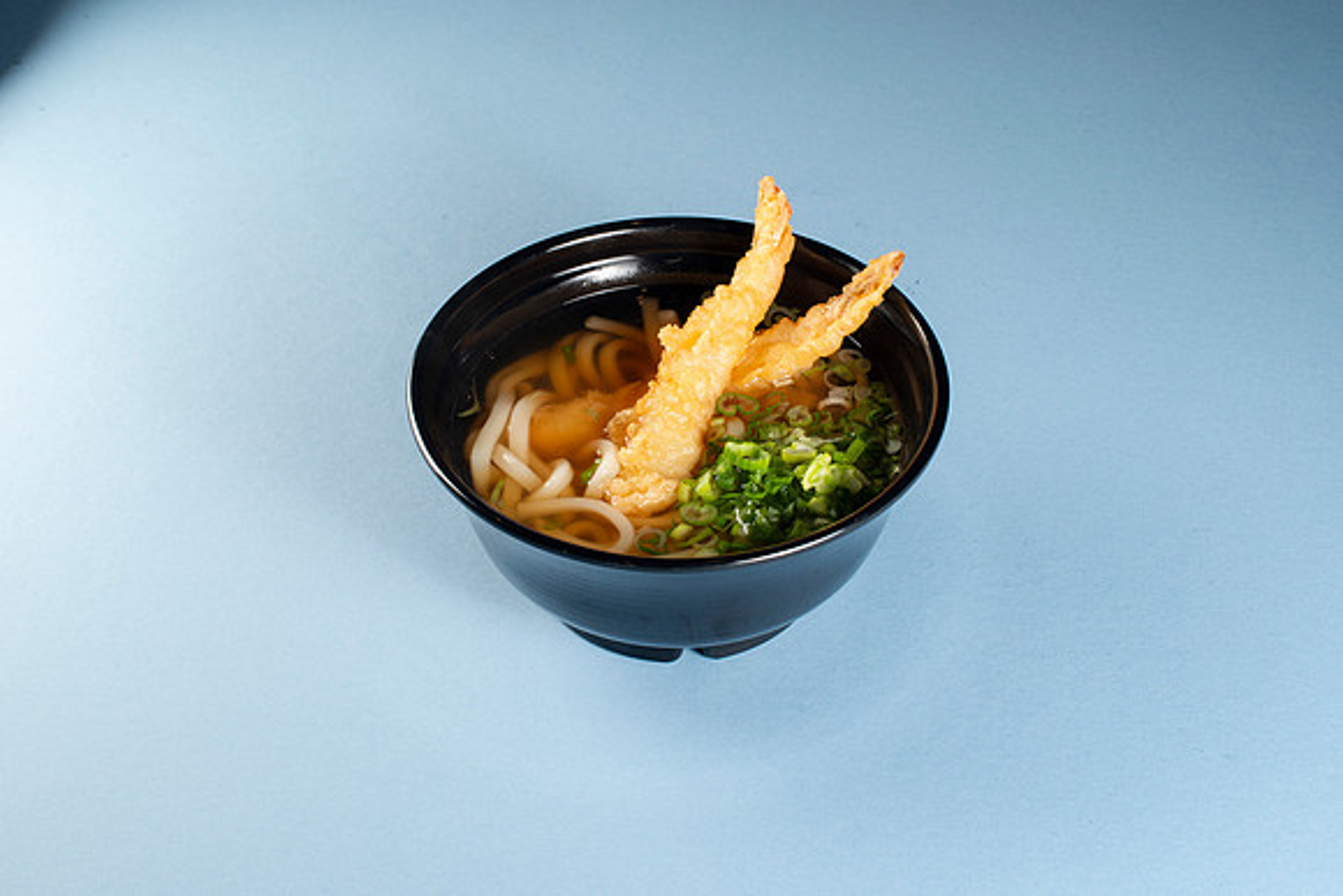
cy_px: 441
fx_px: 2015
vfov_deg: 25.1
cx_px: 671
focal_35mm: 54
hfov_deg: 36.9
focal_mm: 50
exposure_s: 1/100
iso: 250
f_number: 13
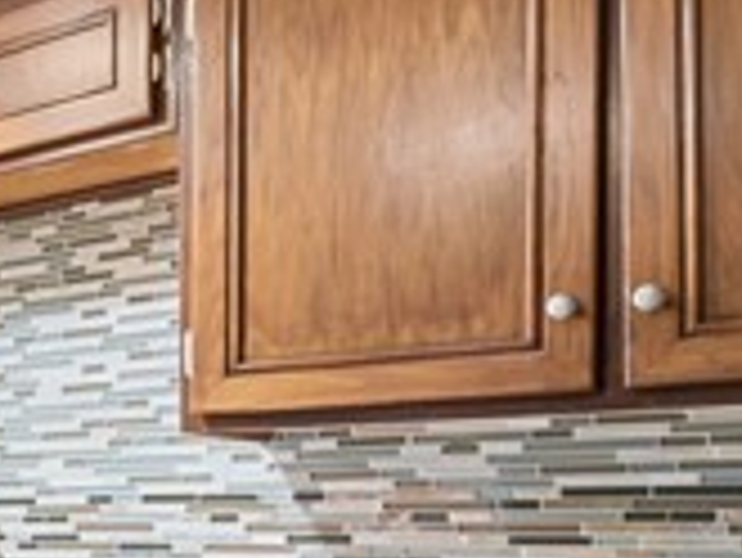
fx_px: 1201
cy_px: 562
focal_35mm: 56
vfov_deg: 24.9
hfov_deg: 25.9
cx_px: -355
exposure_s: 1/2.5
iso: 320
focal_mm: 10
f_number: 7.1
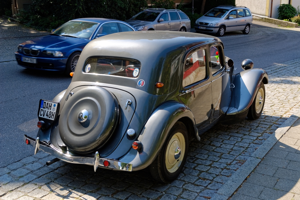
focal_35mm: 45
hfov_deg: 43.6
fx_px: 375
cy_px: 100
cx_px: 150
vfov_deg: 29.9
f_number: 8
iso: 110
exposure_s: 1/125
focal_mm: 30
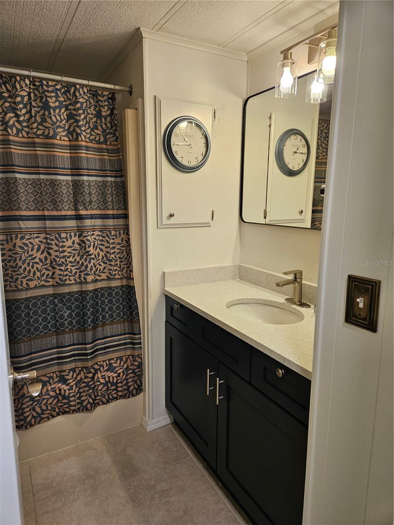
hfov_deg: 58.9
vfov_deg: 73.9
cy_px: 262
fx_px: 349
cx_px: 197
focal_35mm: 23
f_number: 1.8
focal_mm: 5.4
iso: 160
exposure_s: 1/120
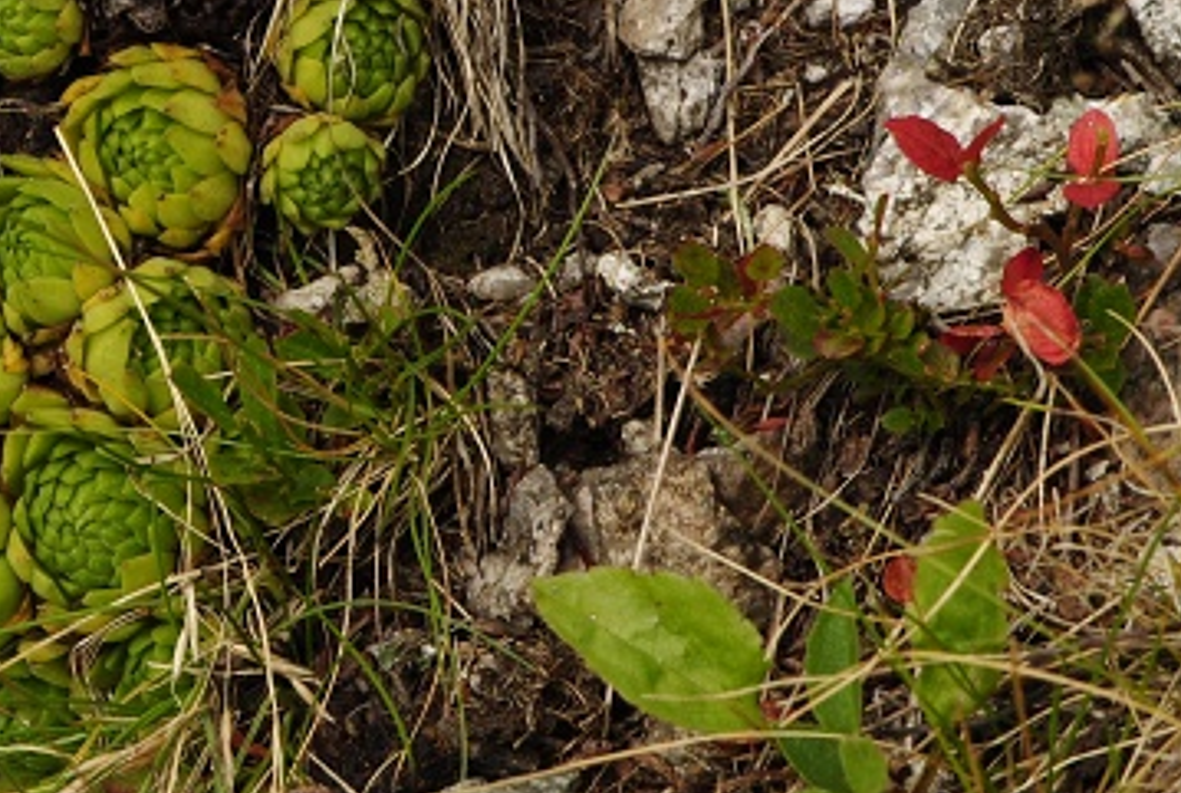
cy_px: 76
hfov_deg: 7.2
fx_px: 9340
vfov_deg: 4.9
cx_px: 16
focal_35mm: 284
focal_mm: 85
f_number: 10
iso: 100
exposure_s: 1/125
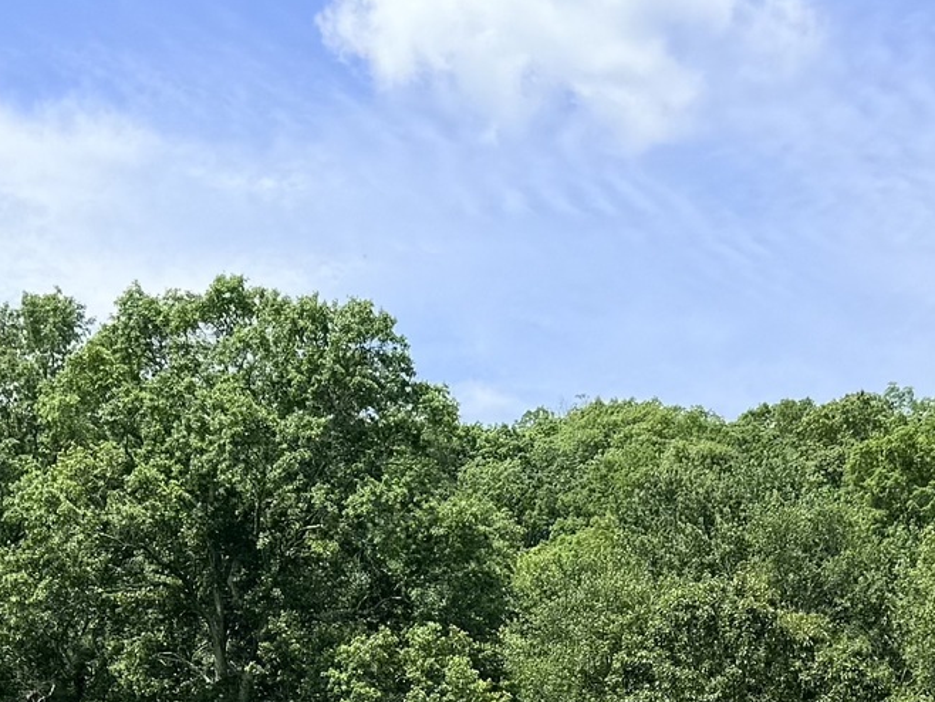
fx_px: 3026
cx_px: 584
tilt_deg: -3.4
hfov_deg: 17.5
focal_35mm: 112
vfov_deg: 12.3
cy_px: 1197
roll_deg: +0.2
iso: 80
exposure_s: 1/3279
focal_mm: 6.76
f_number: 1.78
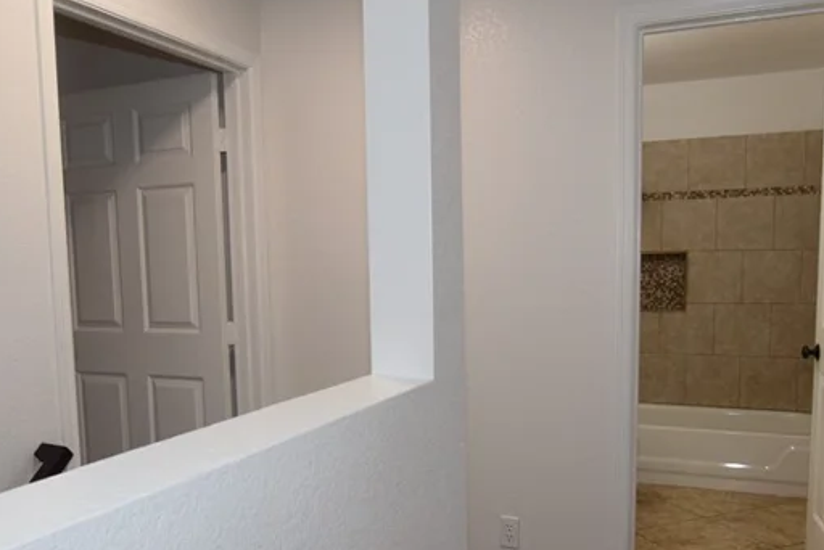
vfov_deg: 43.3
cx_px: 407
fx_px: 687
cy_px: 347
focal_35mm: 30
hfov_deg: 61.9
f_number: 5
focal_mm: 10
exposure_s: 1/100
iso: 800
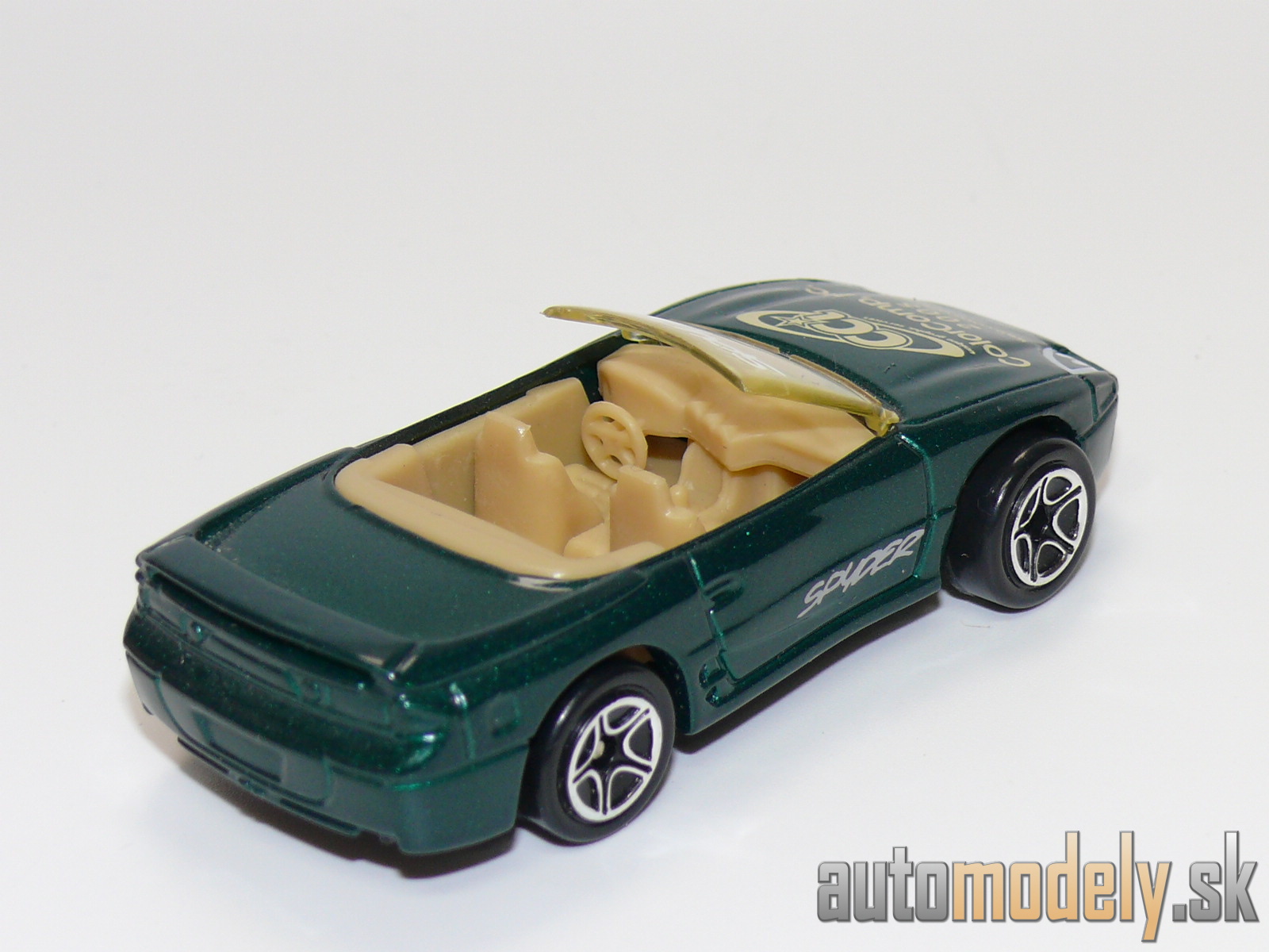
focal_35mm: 110
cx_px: 634
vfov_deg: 13.5
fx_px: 4033
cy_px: 476
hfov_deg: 17.9
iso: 100
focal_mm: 14
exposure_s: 1/30
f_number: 4
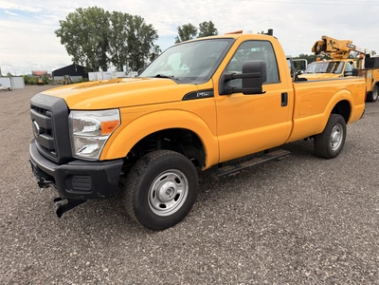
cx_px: 190
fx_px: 263
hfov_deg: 71.6
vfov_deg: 56.8
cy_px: 142
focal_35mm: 24
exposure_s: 1/2370
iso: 80
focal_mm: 6.76
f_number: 1.78
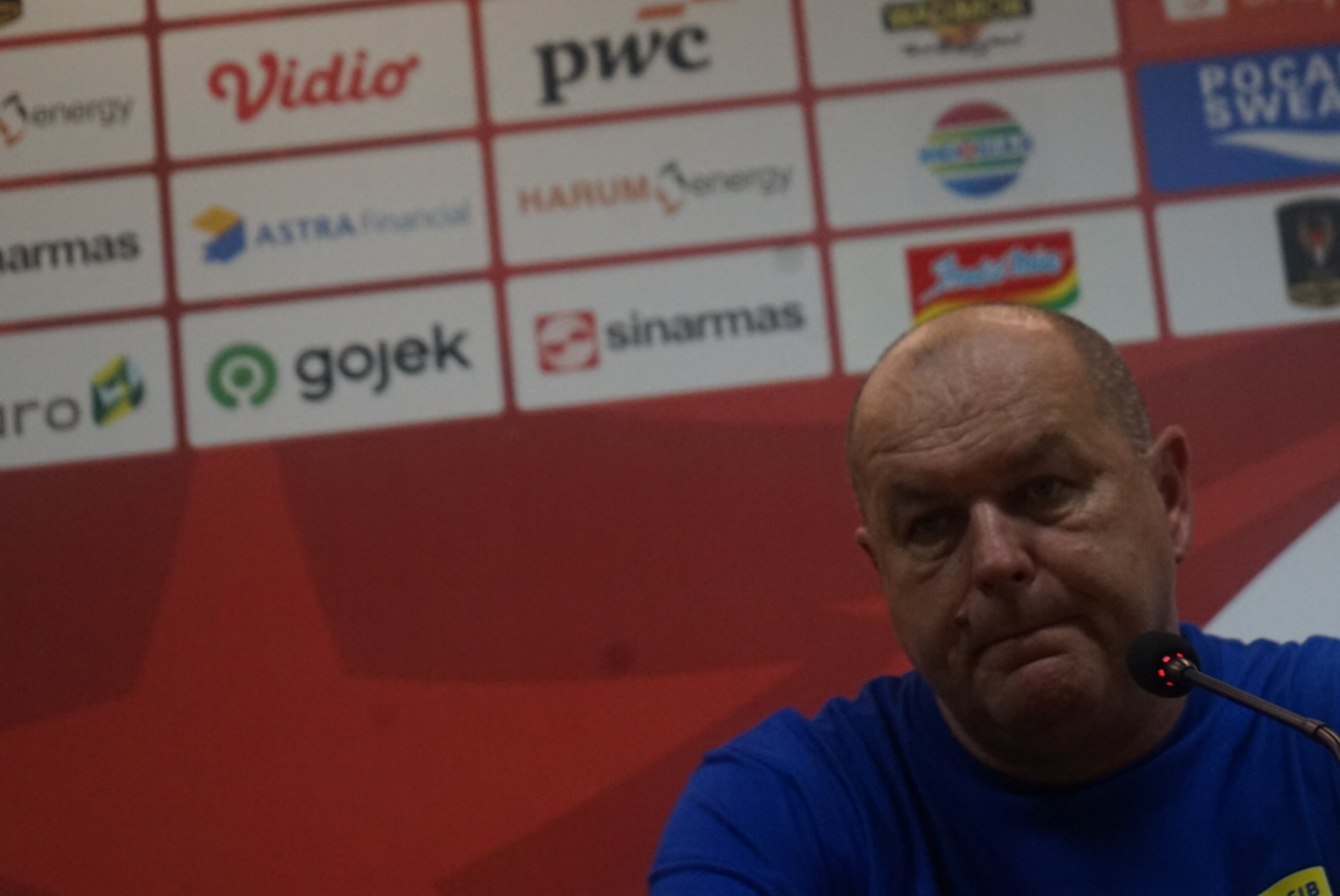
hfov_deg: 19.7
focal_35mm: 103
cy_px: 543
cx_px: 974
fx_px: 3837
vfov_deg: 13.3
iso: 3200
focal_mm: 70
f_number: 5.6
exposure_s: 1/100
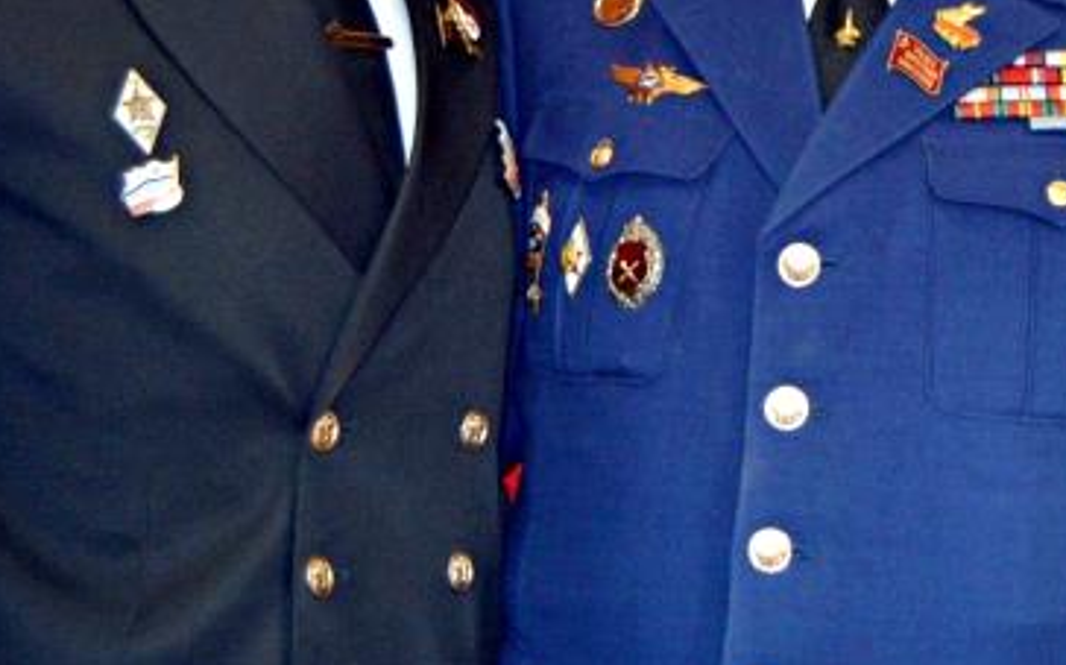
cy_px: -130
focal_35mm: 133
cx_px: 1388
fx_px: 3874
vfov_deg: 9.7
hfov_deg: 15.0
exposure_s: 1/60
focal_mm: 31
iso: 720
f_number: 4.2
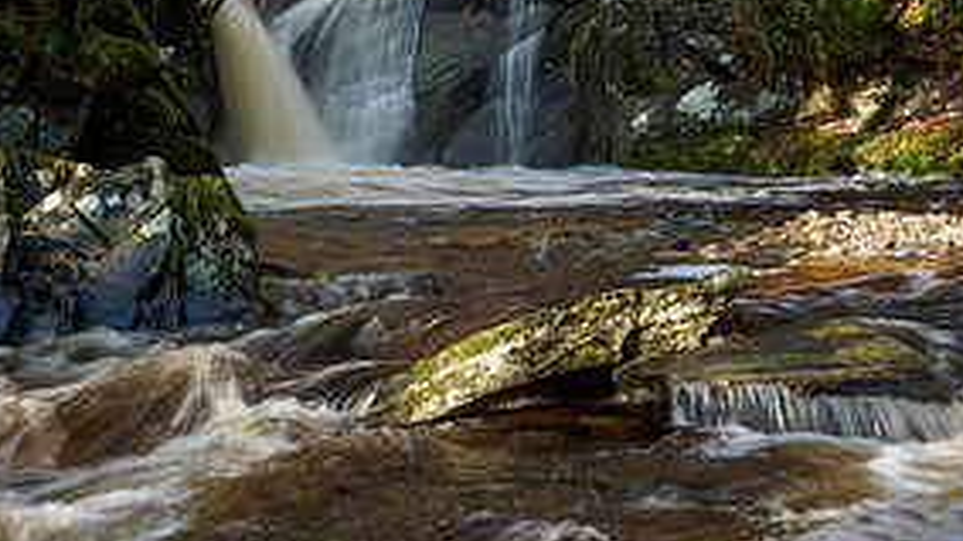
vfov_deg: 15.8
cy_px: 142
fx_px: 1940
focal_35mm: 76
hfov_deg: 27.8
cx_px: 575
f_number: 7.1
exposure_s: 1/6
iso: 200
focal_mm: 17
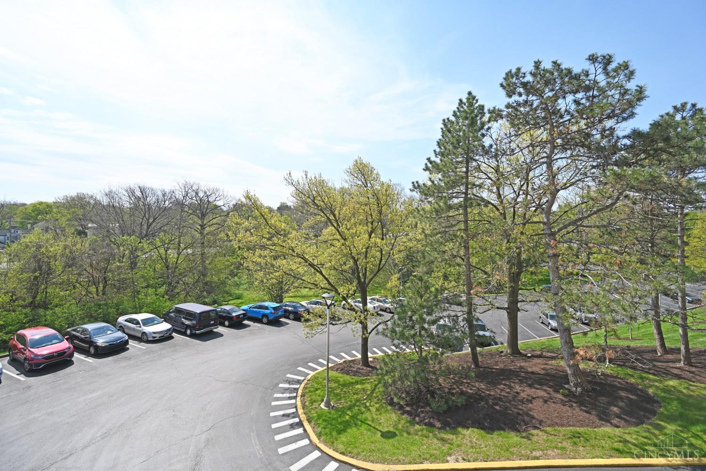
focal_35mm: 14
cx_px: 353
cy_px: 236
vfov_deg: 81.2
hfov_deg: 104.3
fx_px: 275
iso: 100
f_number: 7.1
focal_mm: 14
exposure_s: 1/400
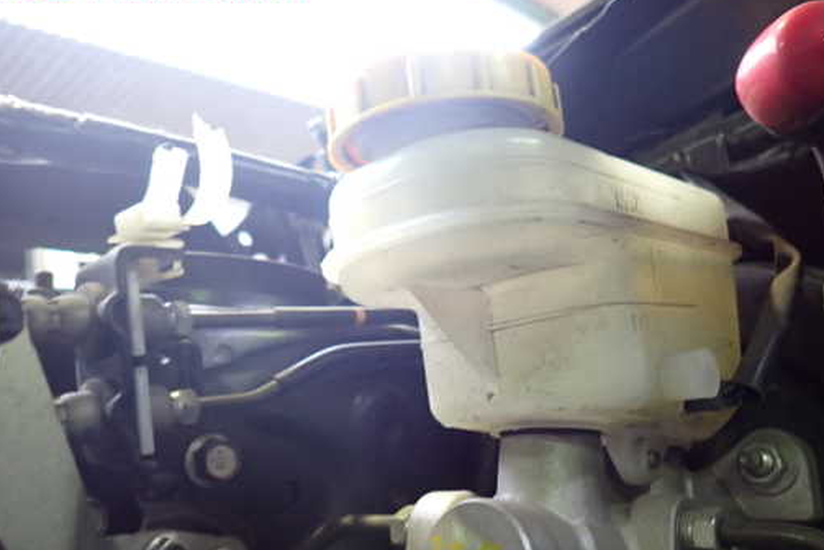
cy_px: 332
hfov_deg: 59.8
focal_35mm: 31
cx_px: 487
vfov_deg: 42.2
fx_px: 710
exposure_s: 1/30
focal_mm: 4.5
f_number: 2
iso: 400
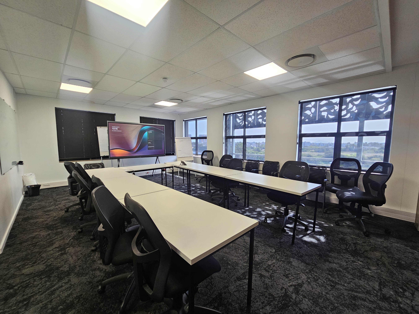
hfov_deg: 106.2
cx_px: 210
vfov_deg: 89.9
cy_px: 157
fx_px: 157
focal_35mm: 13
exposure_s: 1/60
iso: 125
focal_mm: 2.2
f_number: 2.2
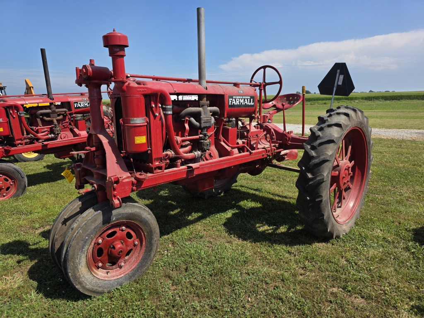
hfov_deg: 73.9
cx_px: 212
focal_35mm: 23
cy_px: 159
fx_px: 282
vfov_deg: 58.9
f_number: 1.7
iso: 80
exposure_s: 1/5447
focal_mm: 6.3
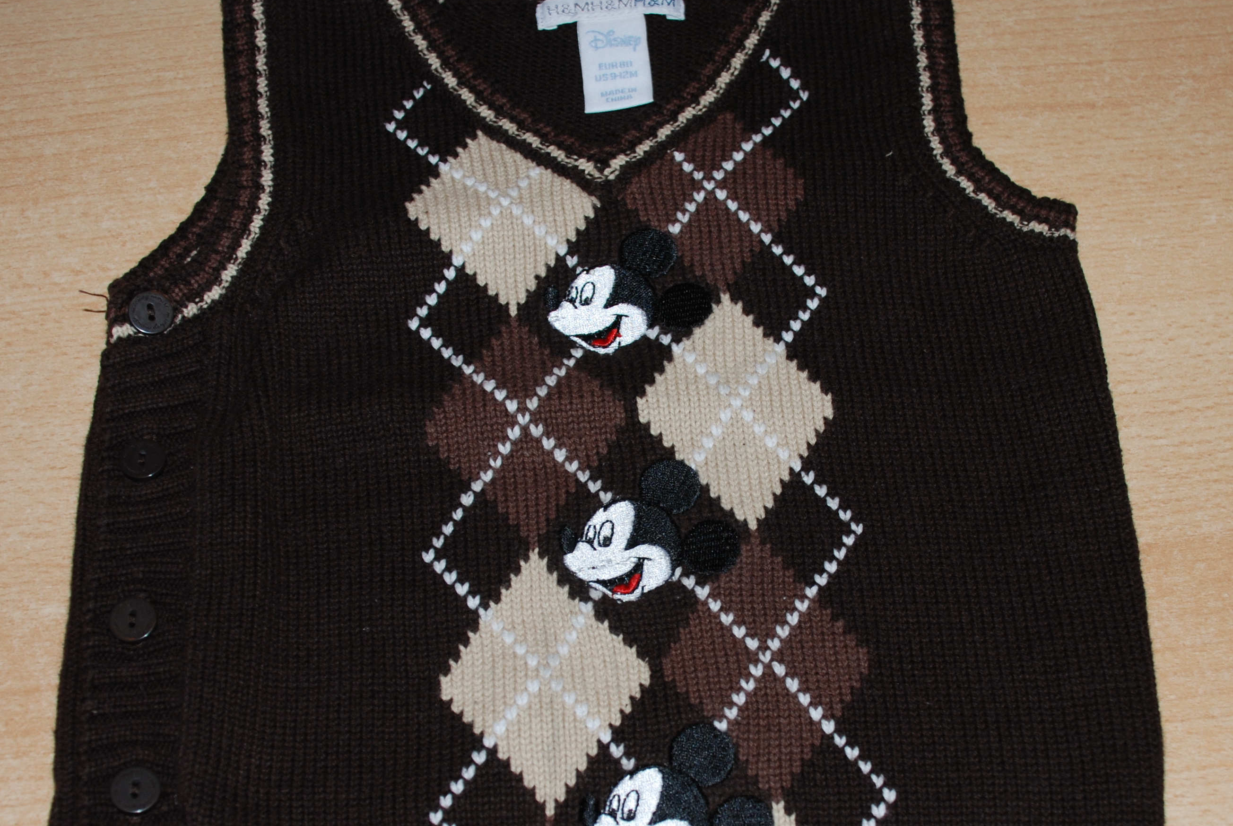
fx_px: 1680
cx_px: 677
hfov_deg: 40.3
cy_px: 542
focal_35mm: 49
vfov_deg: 27.5
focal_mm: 22
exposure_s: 1/60
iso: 200
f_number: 3.8
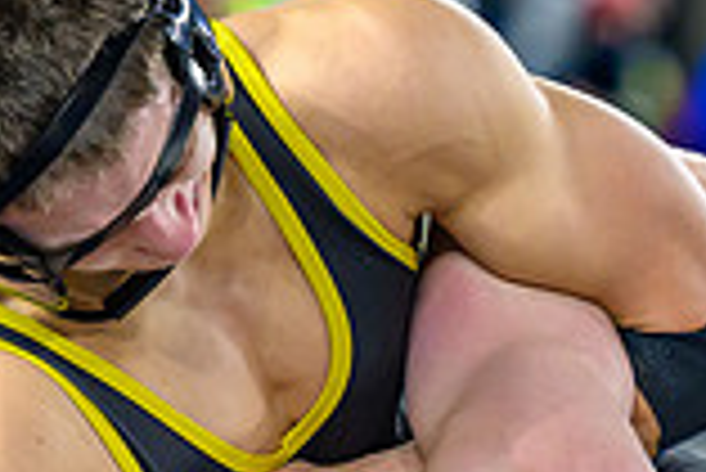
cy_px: 501
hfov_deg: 3.6
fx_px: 11385
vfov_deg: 2.4
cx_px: 322
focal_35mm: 580
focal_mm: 130
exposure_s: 1/640
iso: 2500
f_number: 2.8
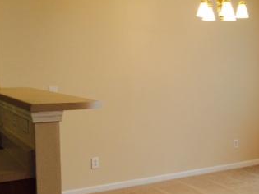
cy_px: 100
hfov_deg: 30.1
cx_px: 240
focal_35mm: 61
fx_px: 456
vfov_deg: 24.0
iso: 40
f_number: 2.2
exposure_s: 1/60
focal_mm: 4.12
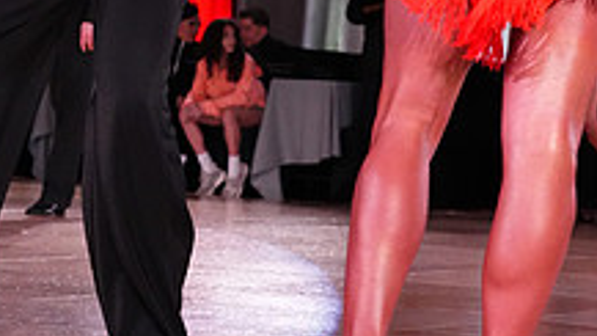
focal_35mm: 157
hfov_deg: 13.6
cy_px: -259
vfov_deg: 7.5
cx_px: 120
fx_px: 2485
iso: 6400
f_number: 6.3
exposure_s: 1/400
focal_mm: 56
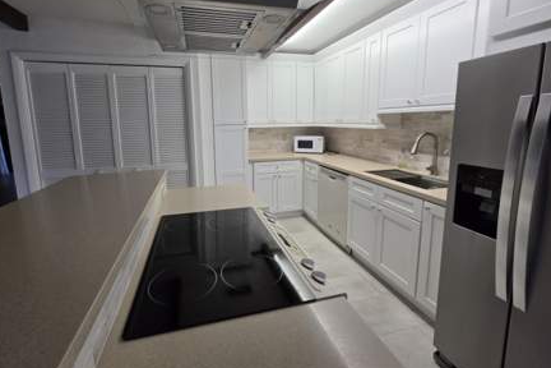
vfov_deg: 76.7
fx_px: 230
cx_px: 256
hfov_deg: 100.2
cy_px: 154
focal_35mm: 15
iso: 32
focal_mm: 2.2
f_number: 1.9
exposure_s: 1/120
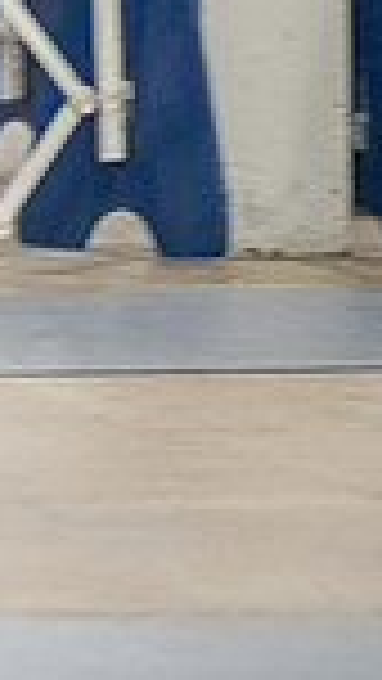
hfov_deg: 2.0
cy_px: -65
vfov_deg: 3.6
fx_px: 10852
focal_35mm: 603
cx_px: -760
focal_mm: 150
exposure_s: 1/160
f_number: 2.8
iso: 2000
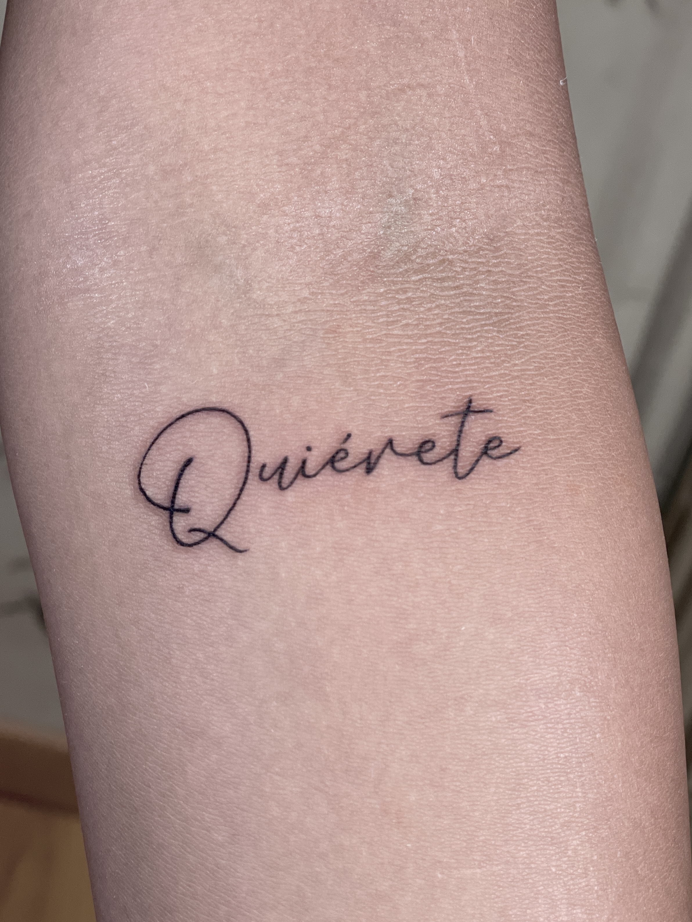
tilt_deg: -24.0
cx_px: 346
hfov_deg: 28.0
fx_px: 1386
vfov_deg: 36.8
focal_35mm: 52
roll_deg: -18.7
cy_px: 461
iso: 100
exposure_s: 1/100
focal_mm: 6
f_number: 2
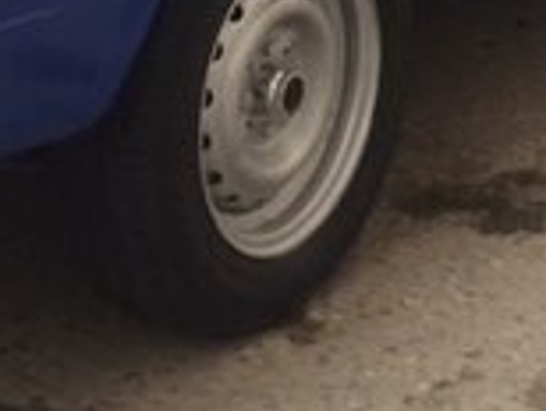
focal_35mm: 124
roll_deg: -1.5
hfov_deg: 15.9
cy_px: -282
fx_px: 1959
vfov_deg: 11.3
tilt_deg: -6.3
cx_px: 298
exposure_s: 1/50
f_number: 2.2
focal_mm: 4.15
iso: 40
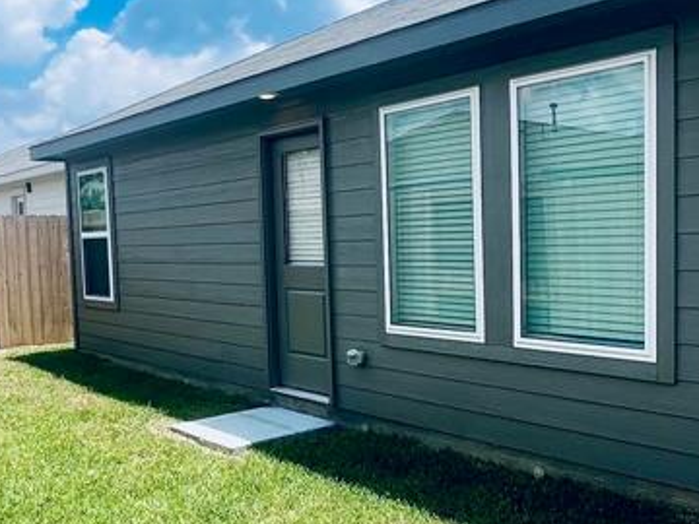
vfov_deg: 38.6
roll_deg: +1.4
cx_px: 408
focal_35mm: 37
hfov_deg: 49.9
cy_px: 291
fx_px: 747
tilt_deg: -4.5
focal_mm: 1.57
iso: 32
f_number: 1.8
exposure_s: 1/911
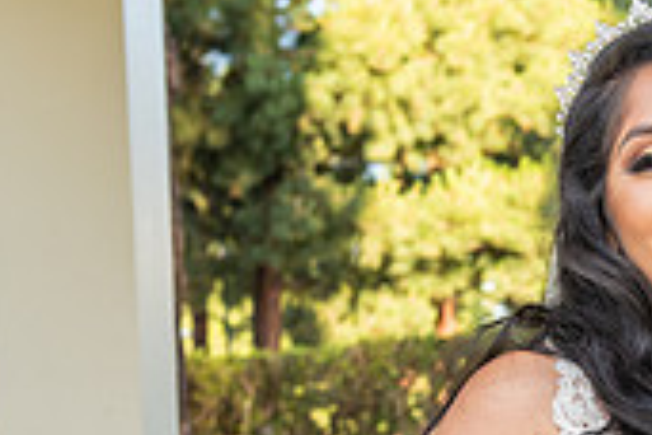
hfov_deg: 12.4
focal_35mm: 163
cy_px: 639
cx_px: 751
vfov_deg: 8.3
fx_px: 2952
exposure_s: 1/200
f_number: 5.6
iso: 400
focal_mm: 48
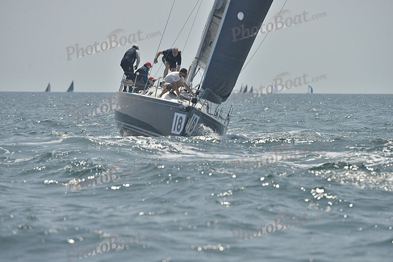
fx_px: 2620
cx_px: 196
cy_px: 131
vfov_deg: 5.7
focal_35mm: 240
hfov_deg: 8.6
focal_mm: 240
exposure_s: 1/1250
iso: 280
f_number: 8
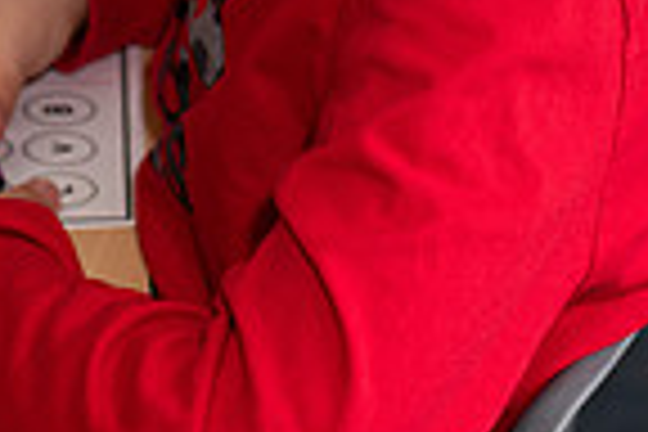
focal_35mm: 234
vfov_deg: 5.8
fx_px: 4212
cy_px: -374
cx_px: 39
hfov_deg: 8.8
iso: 320
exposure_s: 1/250
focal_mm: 50
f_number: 4
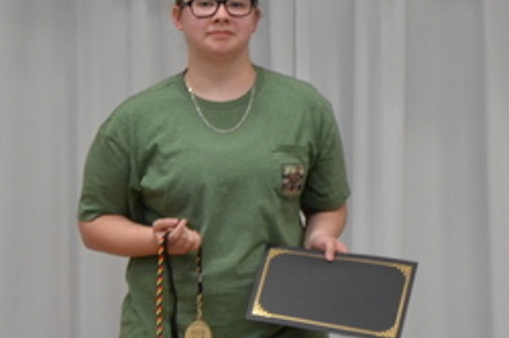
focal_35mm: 522
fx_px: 7372
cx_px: 334
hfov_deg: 4.0
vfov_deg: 2.6
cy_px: 94
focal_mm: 85
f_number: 5.3
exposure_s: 1/30
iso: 900
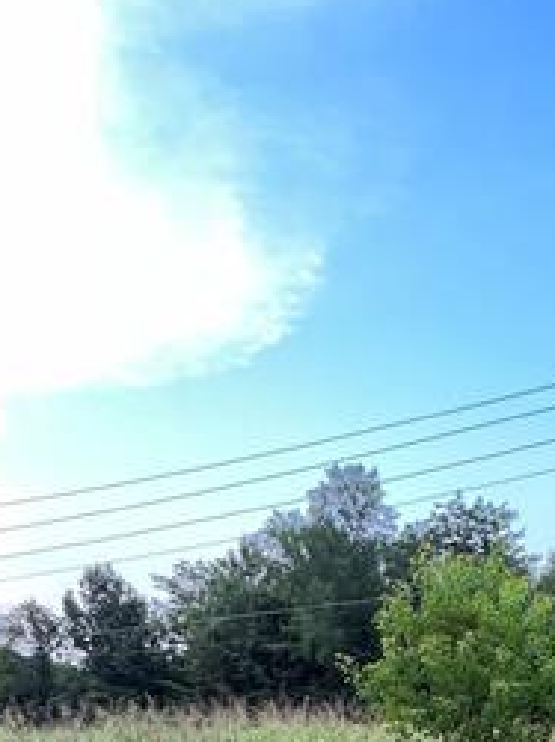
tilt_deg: -16.2
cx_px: 433
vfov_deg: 33.3
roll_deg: +0.6
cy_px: 979
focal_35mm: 40
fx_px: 857
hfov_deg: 34.9
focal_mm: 1.57
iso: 50
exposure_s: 1/99
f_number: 1.8
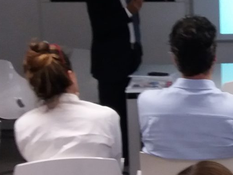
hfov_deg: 17.0
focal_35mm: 112
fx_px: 754
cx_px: 257
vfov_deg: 13.2
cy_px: 76
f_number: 1.9
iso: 160
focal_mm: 3.7
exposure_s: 1/33
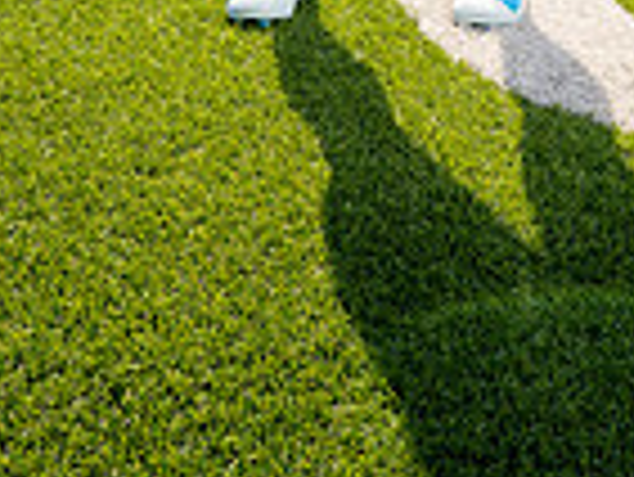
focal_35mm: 104
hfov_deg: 18.8
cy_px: -508
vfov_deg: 12.4
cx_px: 445
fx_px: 1906
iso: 320
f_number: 10
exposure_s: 1/250
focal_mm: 34
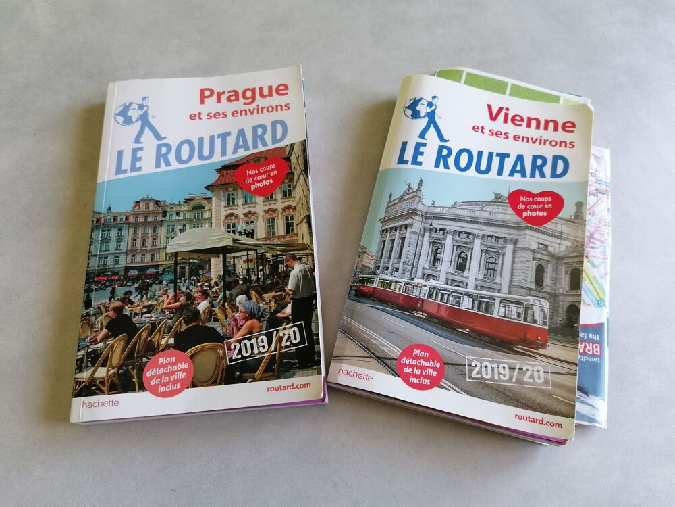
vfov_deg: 51.4
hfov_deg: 65.3
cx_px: 338
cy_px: 254
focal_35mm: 27
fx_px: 526
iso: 100
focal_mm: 4.75
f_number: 1.8
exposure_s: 1/50
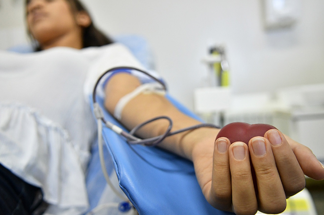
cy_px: 108
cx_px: 162
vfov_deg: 36.7
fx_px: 323
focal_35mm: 36
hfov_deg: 53.2
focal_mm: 24
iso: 1000
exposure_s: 1/400
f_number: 2.8
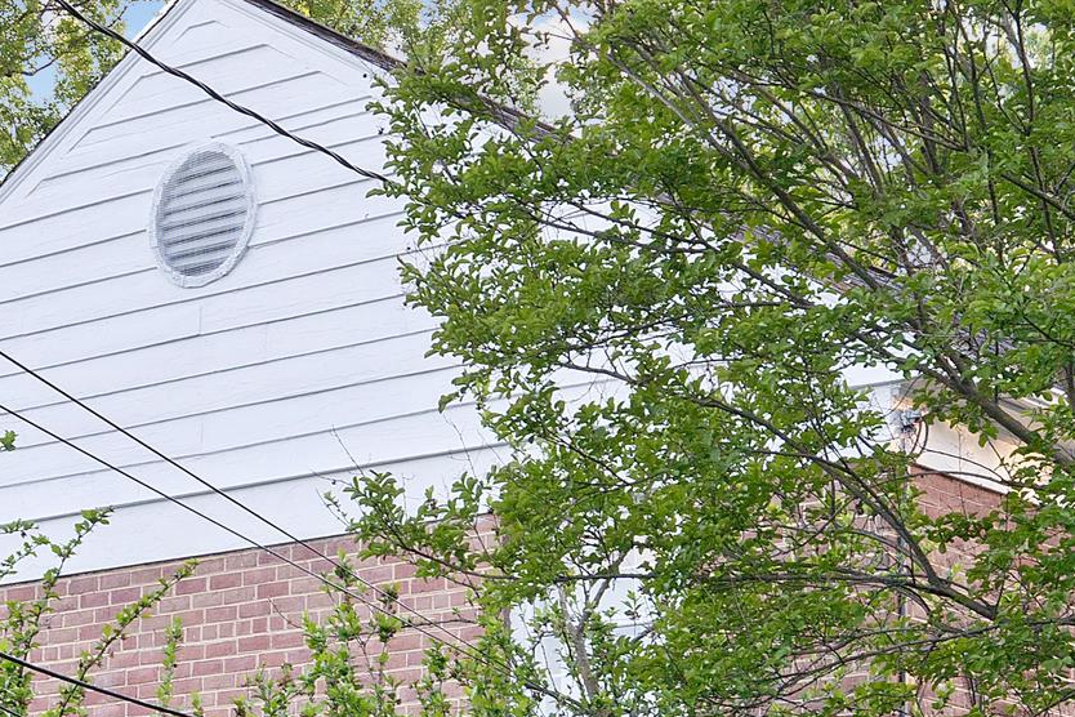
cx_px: 576
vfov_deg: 12.0
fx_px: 3374
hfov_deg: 18.1
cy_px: 755
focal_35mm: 113
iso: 250
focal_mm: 31
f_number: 8
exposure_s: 1/60
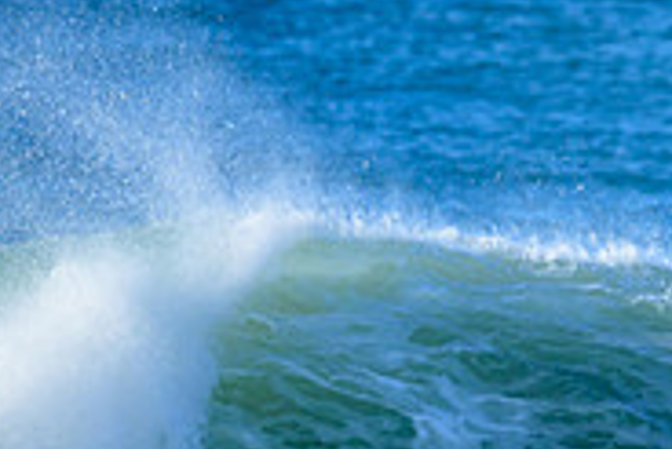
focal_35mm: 2515
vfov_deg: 0.5
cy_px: 575
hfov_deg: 0.8
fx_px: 46982
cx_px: 829
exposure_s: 1/2000
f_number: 8
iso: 720
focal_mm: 800
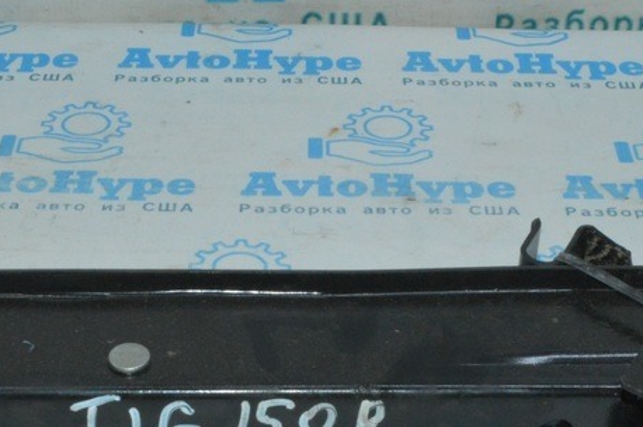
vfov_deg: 14.4
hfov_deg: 21.7
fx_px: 1677
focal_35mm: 94
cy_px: 343
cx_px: 285
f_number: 29
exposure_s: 1/50
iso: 3200
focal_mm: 28
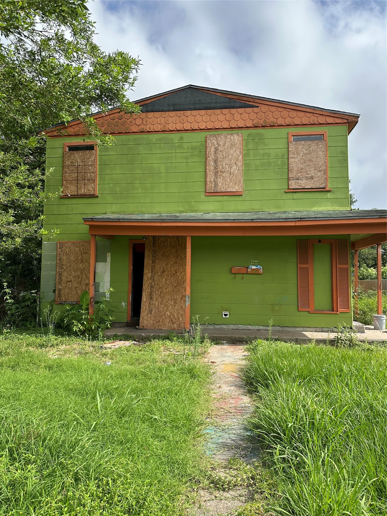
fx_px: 358
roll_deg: -0.9
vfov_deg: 71.6
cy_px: 258
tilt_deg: +4.6
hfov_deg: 56.8
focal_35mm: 24
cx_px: 194
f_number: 1.78
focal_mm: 6.86
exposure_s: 1/2809
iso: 80
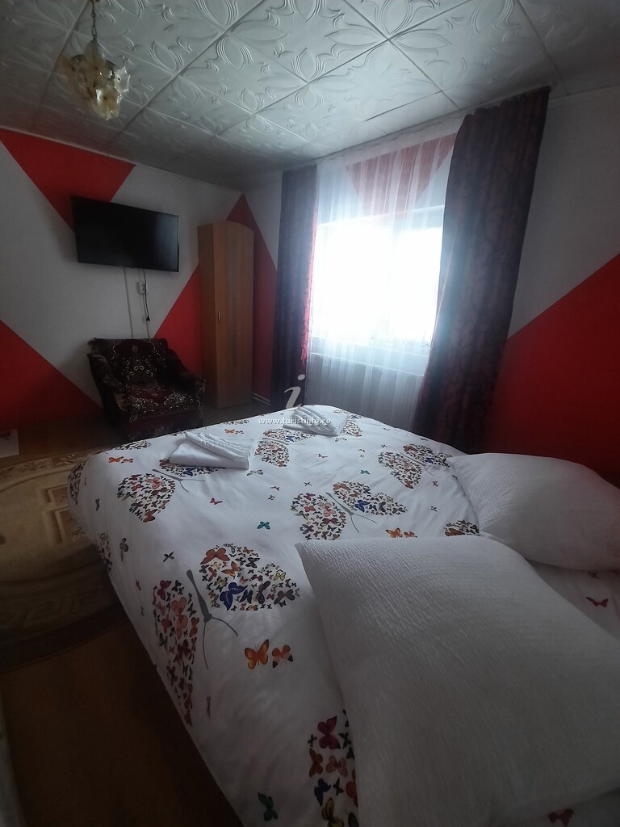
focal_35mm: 13
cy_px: 414
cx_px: 310
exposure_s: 1/25
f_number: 2.2
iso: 200
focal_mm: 1.74
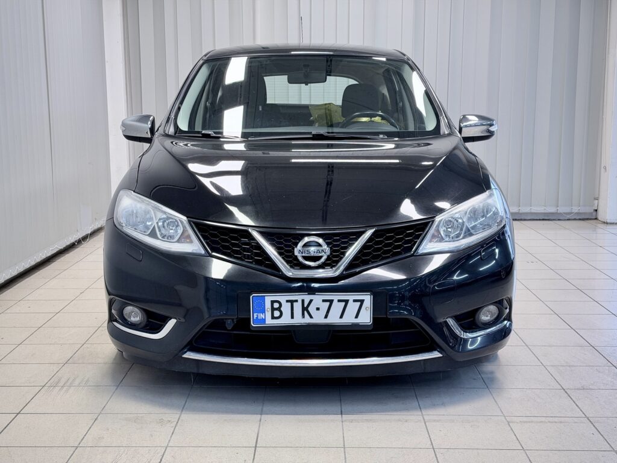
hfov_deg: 39.7
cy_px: 232
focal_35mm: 48
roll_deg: +0.5
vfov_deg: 30.3
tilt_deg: -8.4
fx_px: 856
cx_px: 308
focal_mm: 6.76
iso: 125
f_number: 1.78
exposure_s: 1/100
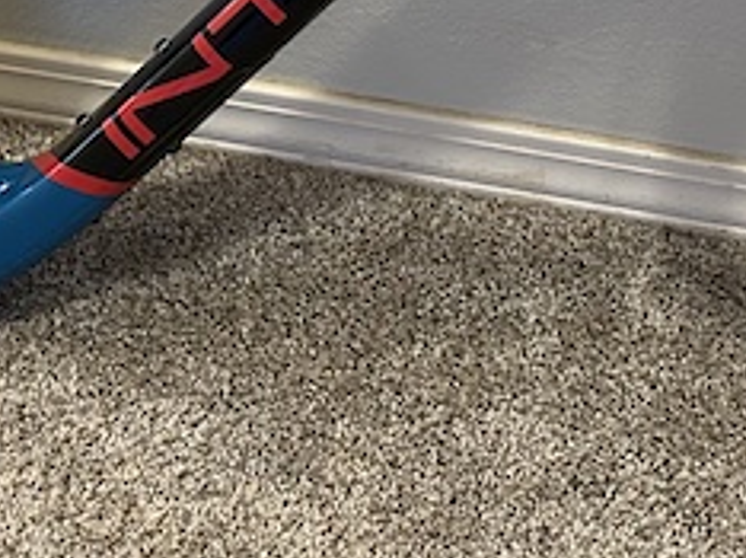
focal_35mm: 89
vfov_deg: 15.8
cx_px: 347
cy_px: -143
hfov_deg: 22.0
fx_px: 1916
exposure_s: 1/40
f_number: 1.5
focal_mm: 5.7
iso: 640
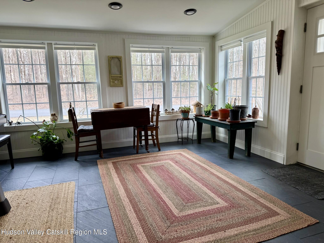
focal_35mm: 24
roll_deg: +0.8
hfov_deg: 71.6
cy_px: 122
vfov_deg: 56.8
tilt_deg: -8.2
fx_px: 225
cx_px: 162
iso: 64
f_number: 1.78
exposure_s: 1/120
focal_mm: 6.76
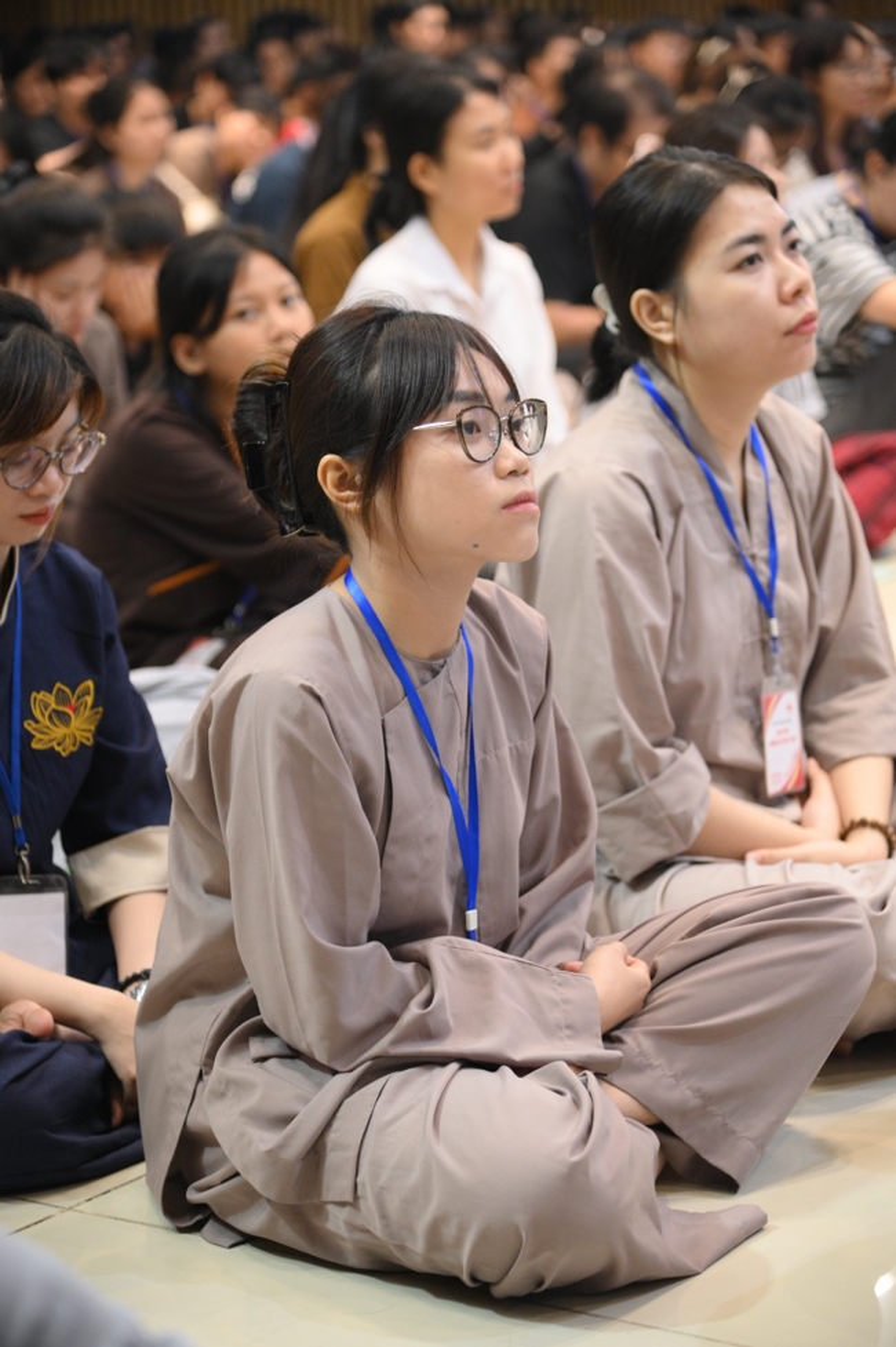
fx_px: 3738
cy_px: 674
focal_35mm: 100
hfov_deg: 13.7
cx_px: 448
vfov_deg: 20.4
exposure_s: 1/100
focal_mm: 100
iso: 4000
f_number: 4
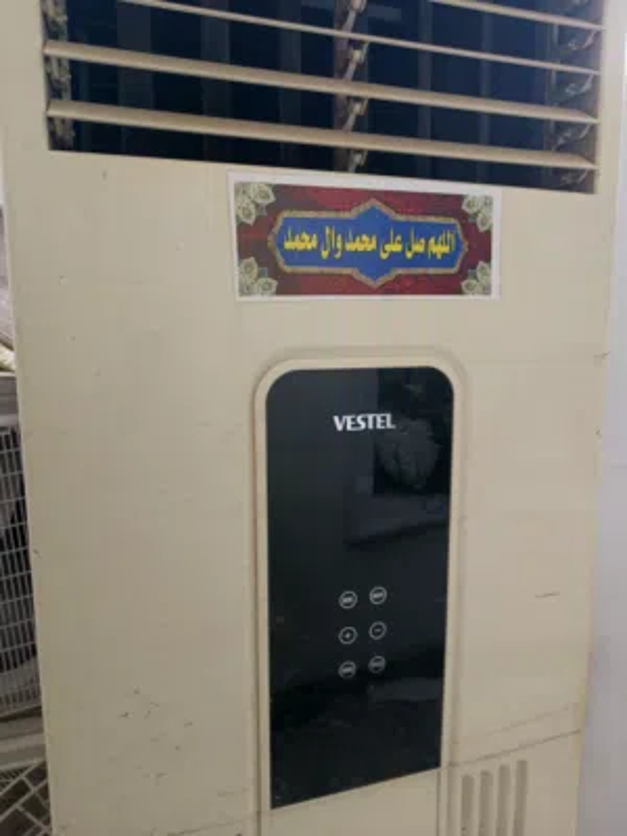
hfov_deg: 58.9
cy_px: 418
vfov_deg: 73.9
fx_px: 555
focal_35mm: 23
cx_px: 314
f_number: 1.8
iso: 142
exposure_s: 1/100
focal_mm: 5.56
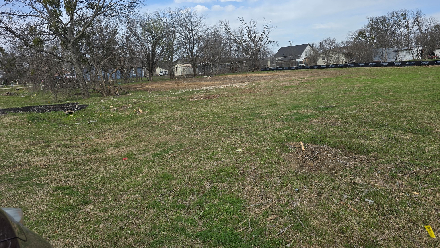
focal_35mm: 26
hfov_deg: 71.9
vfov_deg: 44.1
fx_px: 303
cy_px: 98
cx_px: 225
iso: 12
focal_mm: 6.3
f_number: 1.7
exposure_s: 1/657
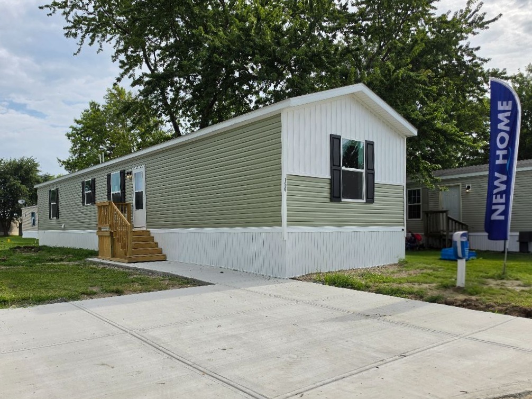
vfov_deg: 58.9
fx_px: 353
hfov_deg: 73.9
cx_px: 266
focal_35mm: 23
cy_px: 200
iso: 64
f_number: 1.4
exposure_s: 1/10000
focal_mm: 6.5
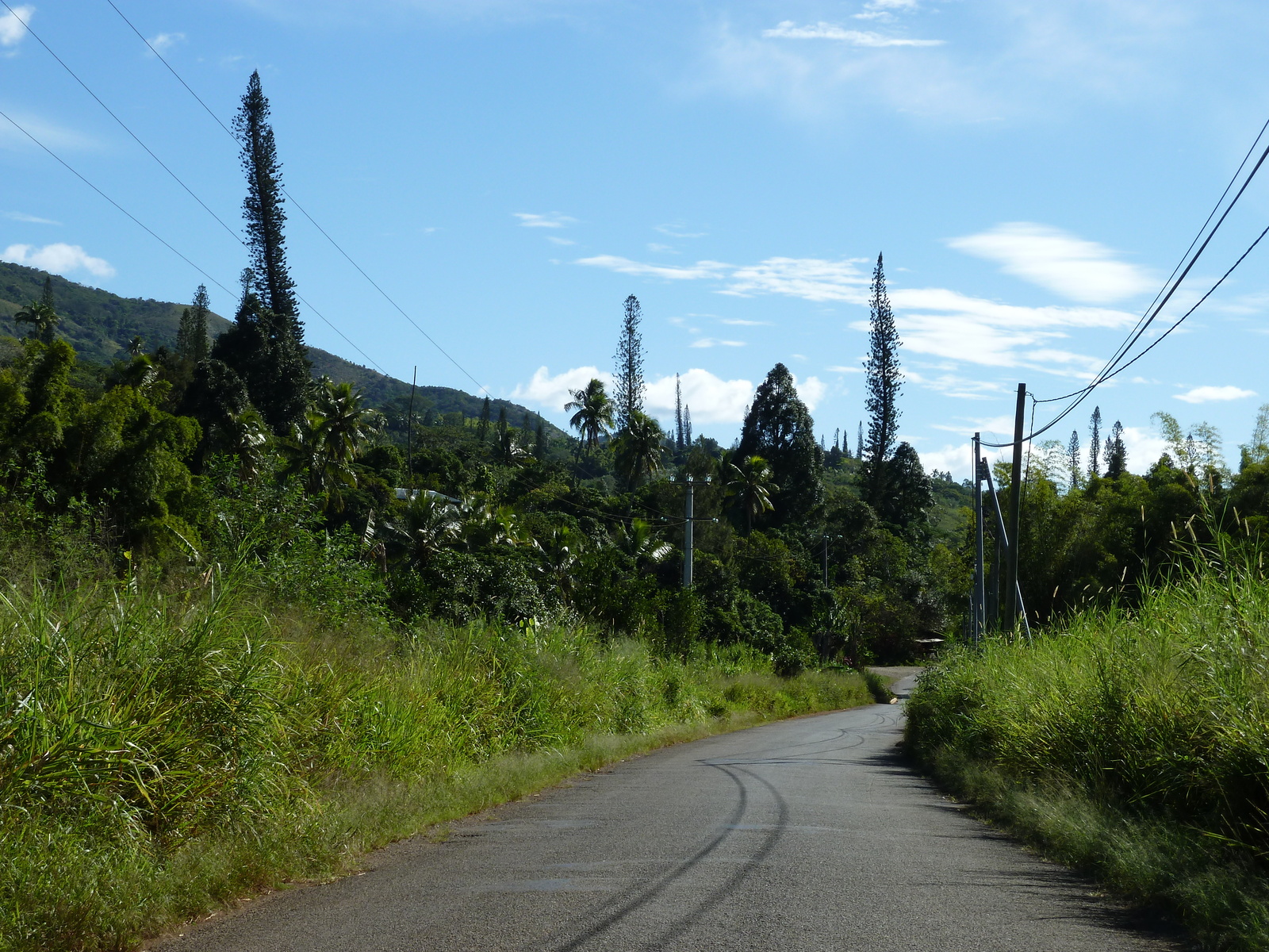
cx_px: 634
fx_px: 2639
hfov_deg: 27.0
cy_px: 476
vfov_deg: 20.4
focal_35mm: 72
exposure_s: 1/400
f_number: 5
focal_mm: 11.9
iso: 80
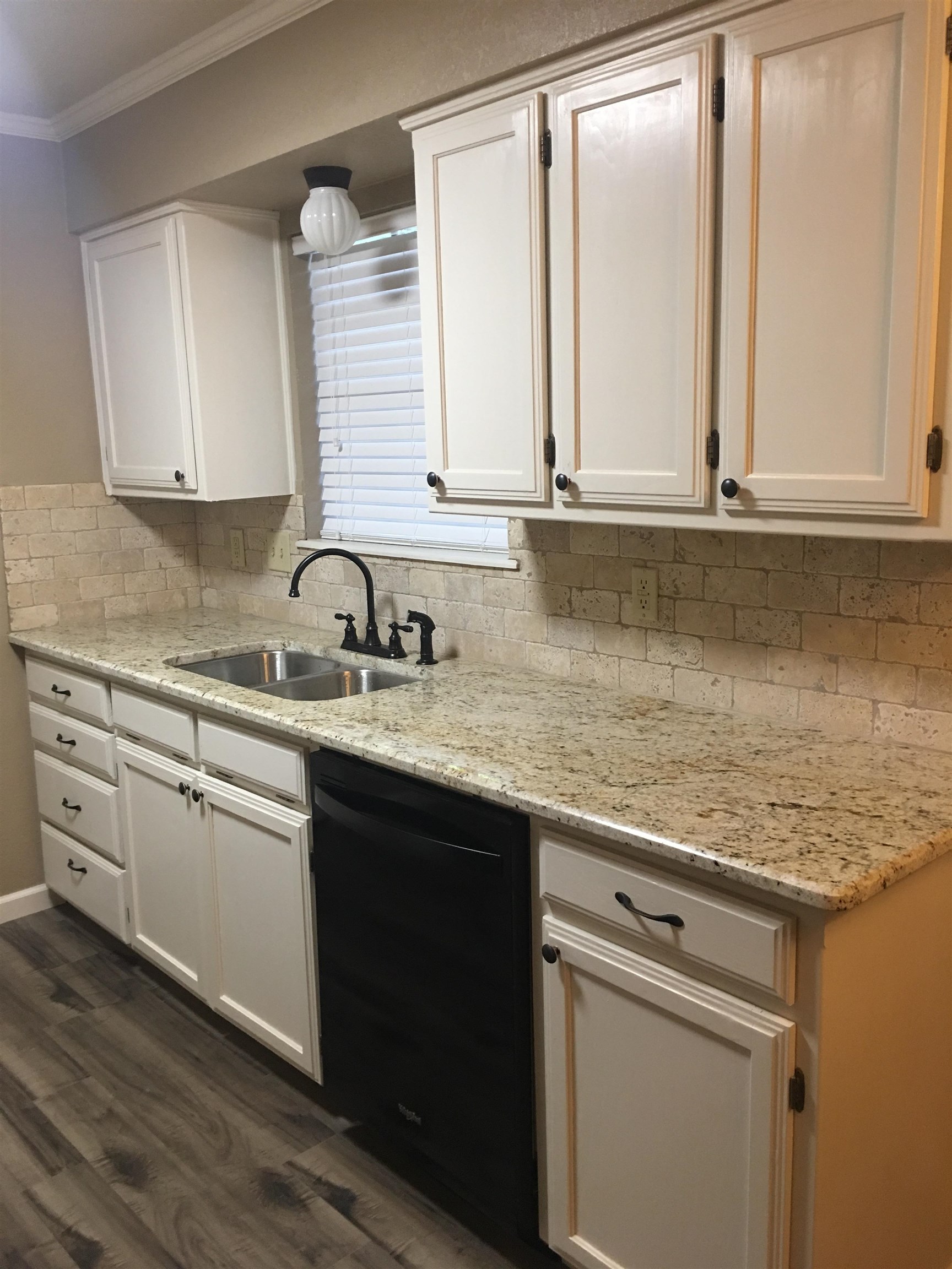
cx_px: 476
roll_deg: +1.8
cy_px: 634
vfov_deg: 61.7
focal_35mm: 29
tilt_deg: -9.5
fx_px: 1063
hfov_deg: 48.2
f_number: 2.2
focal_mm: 4.15
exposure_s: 1/15
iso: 64
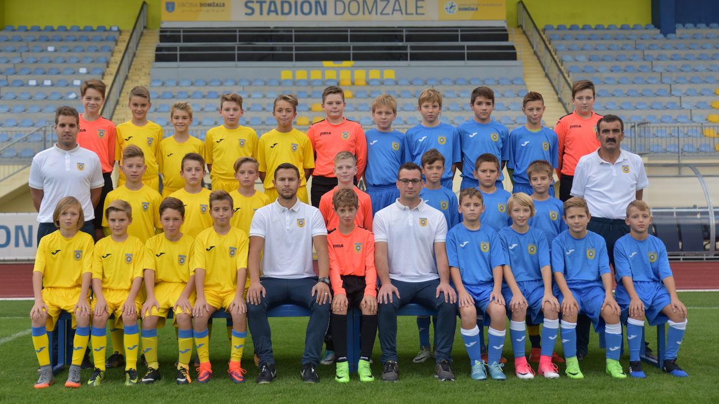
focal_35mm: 45
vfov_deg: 26.5
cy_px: 186
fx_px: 858
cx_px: 354
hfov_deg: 45.5
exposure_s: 1/1000
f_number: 2.8
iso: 400
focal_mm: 42
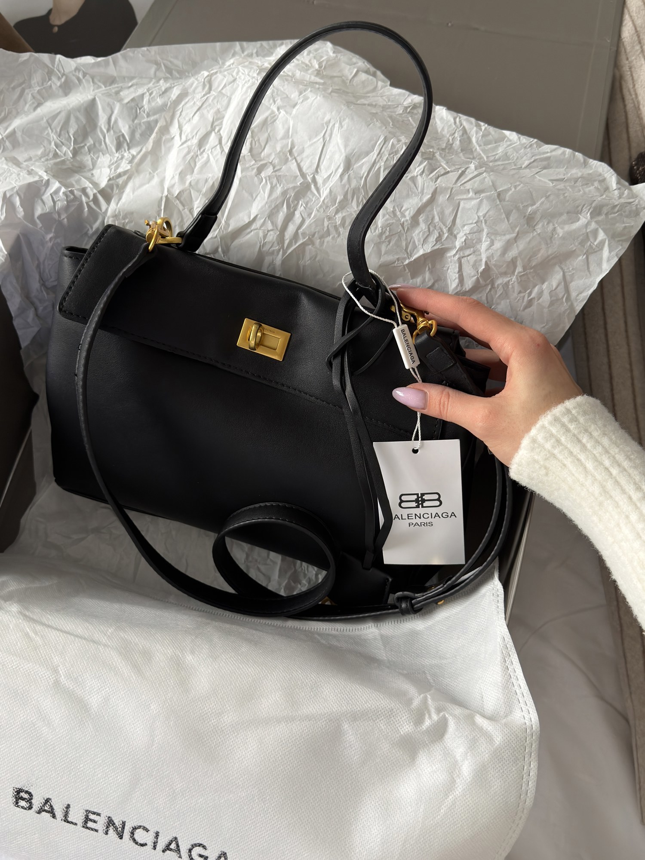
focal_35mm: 35
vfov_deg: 52.6
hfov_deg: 40.7
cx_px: 322
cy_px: 430
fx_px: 870
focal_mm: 6.76
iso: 160
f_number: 1.78
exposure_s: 1/60
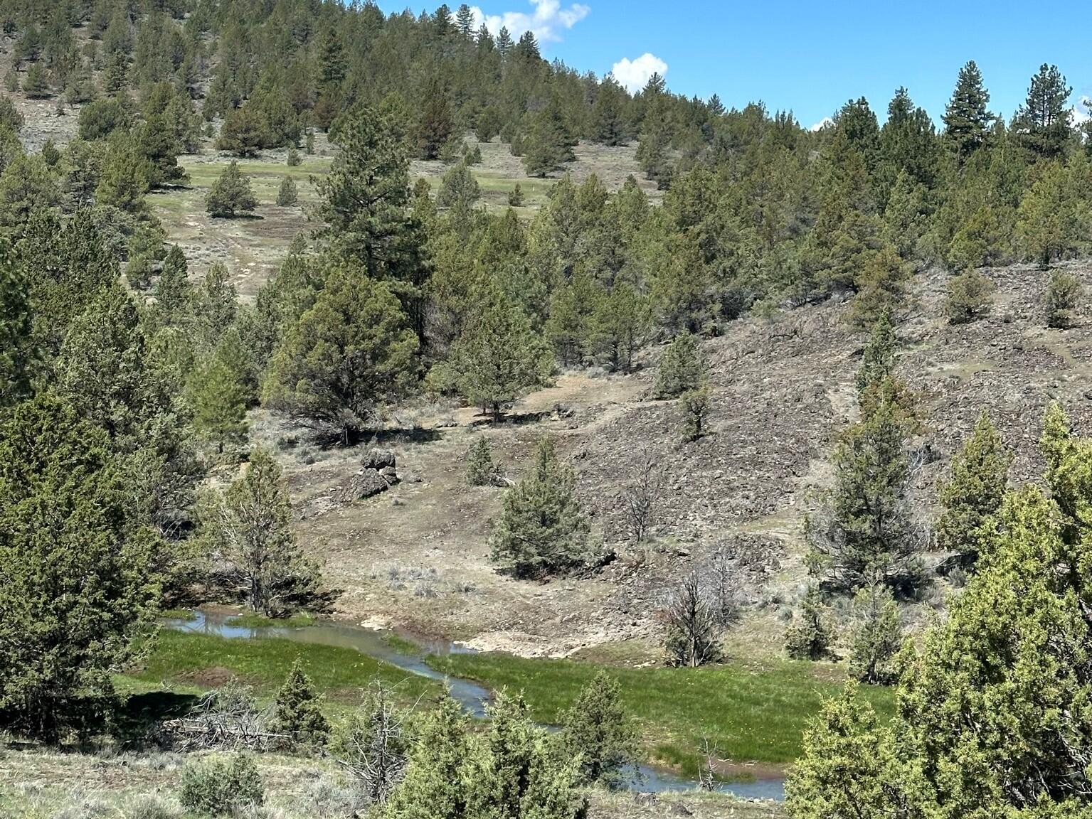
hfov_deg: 39.6
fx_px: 1515
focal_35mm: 48
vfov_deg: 30.3
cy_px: 410
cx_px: 546
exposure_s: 1/3472
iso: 64
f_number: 1.78
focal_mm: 6.86
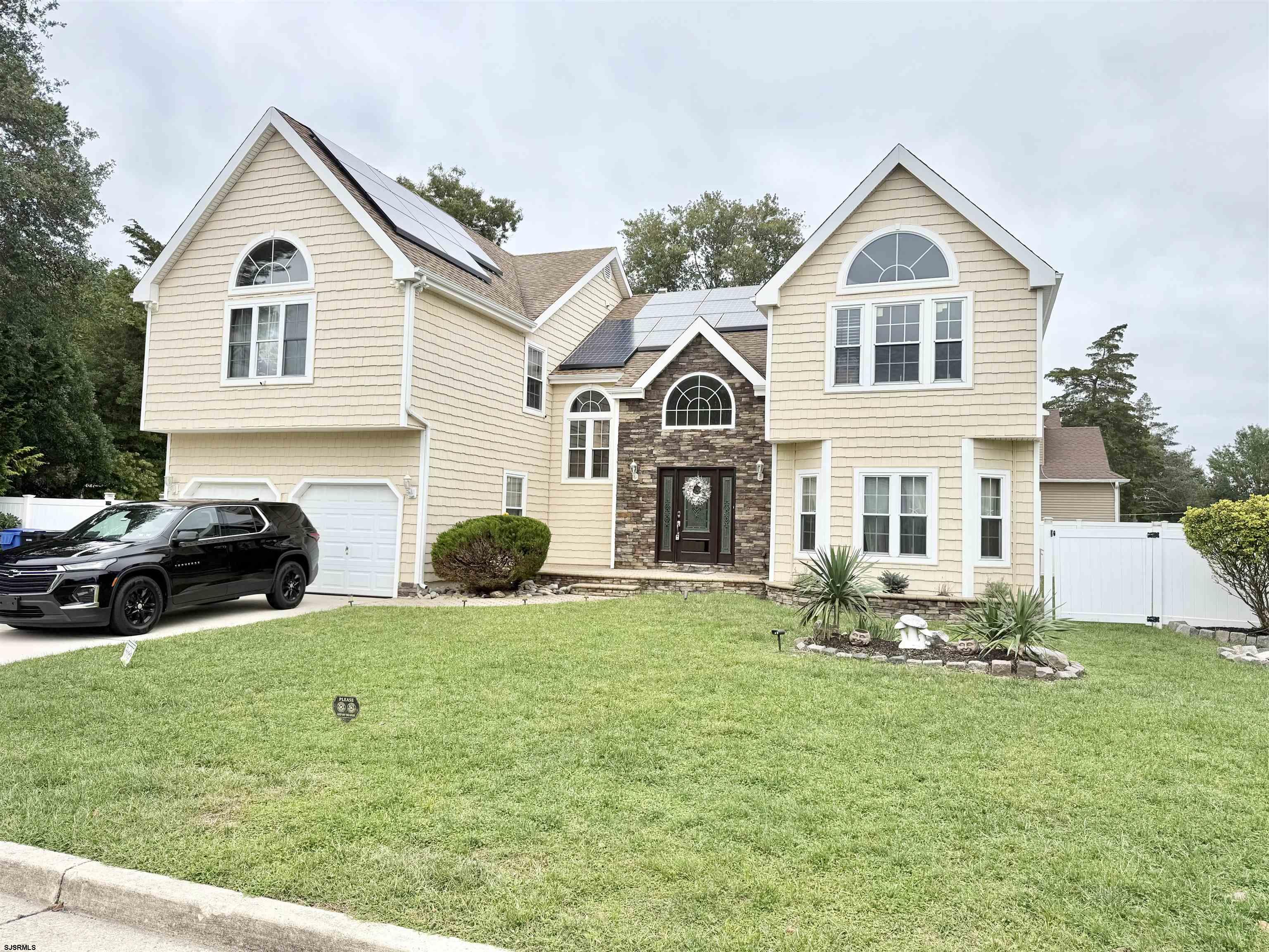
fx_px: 880
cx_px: 634
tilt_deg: +4.5
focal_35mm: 24
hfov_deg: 71.6
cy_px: 476
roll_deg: -1.7
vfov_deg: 56.8
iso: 80
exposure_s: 1/2232
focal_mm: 6.76
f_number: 1.78
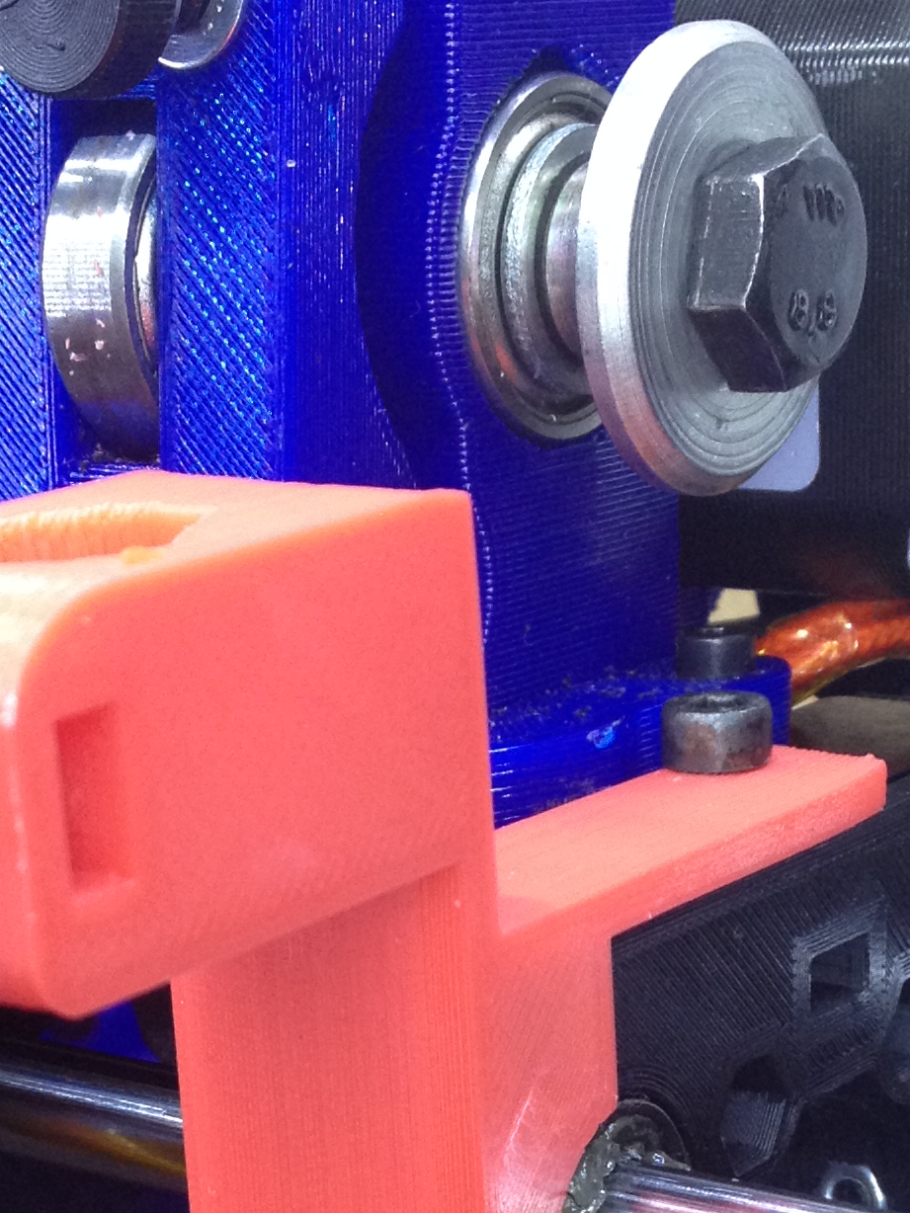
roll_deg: +4.9
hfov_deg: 15.9
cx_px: 380
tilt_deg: -21.0
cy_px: 1240
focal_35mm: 93
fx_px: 3260
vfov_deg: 20.4
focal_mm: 4.28
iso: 100
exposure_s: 1/20
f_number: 2.4
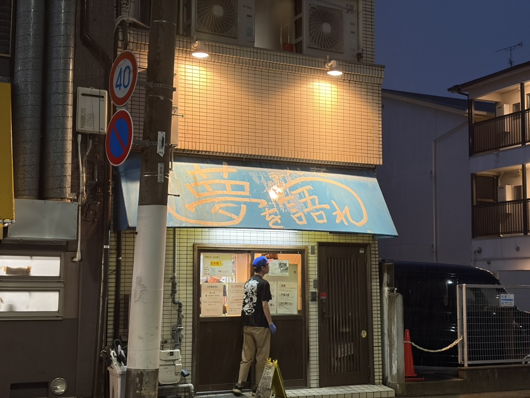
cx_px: 265
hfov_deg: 36.8
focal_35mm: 52
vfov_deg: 28.0
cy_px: 199
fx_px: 796
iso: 200
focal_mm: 5.96
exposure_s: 1/40
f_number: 1.6
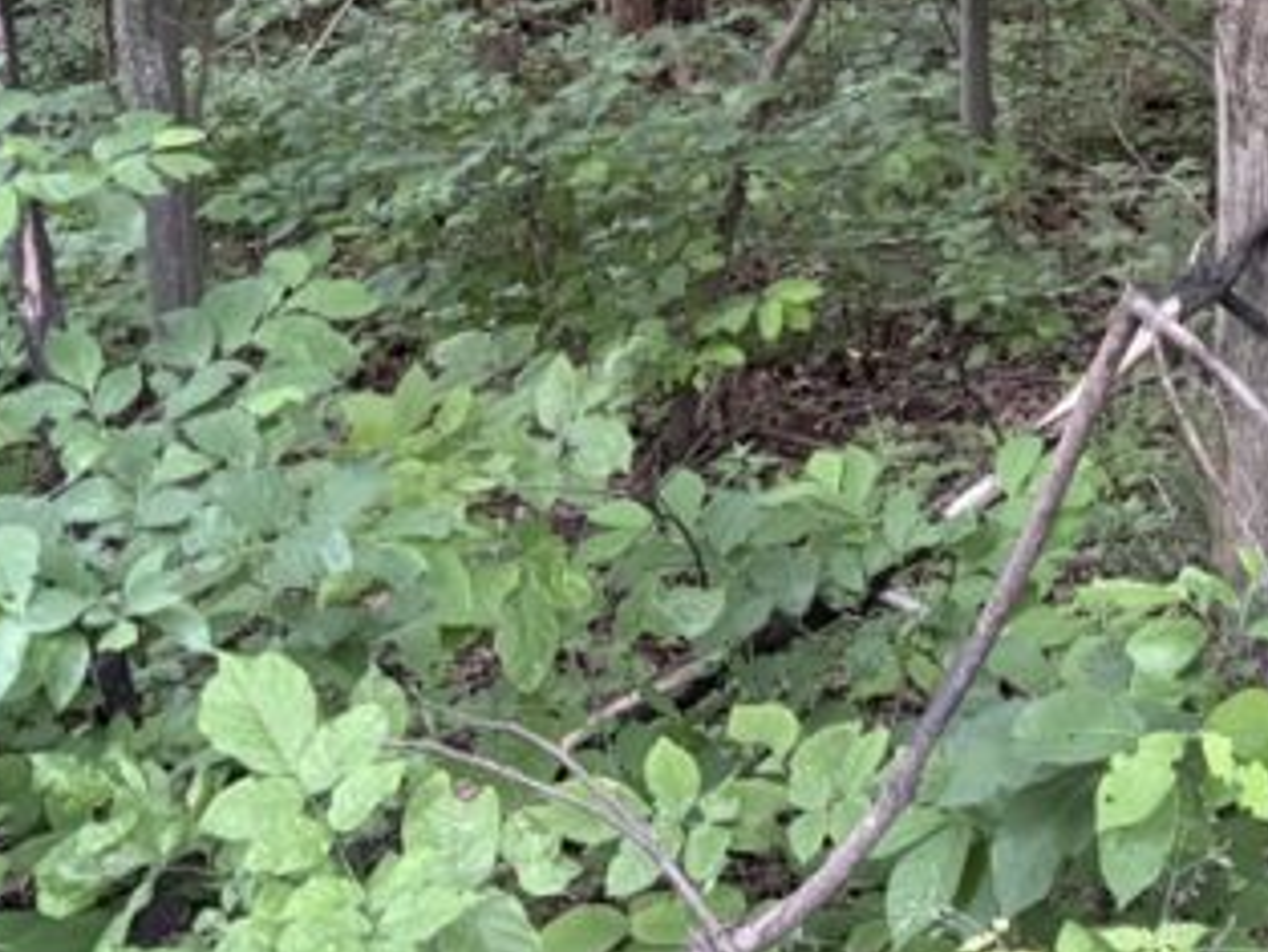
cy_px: -304
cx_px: 1106
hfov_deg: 22.5
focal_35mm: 85
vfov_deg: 16.4
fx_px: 3115
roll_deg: +0.6
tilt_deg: -15.7
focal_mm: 5.96
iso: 320
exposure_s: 1/60
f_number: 1.6
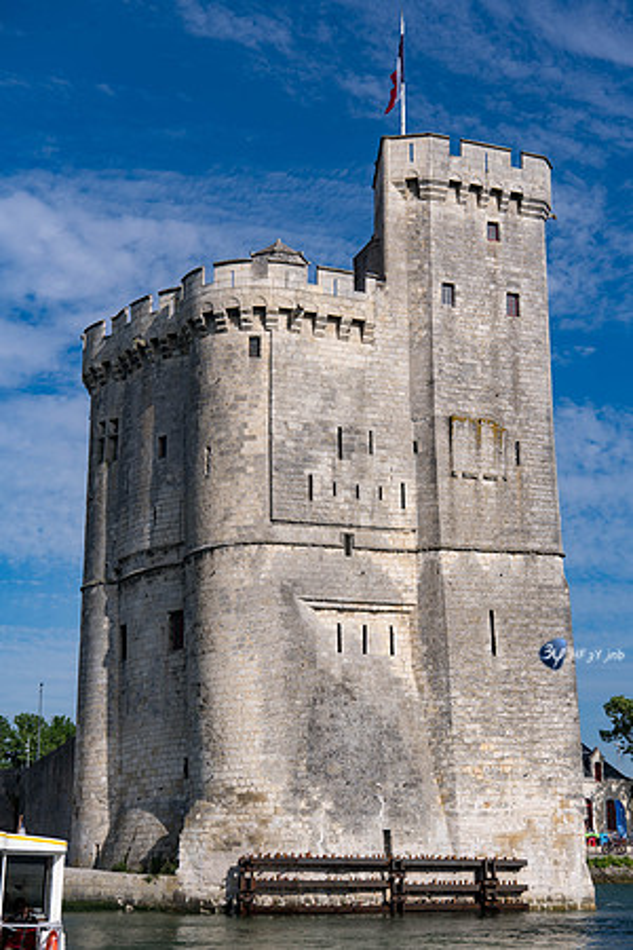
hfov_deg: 24.2
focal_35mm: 56
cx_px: 316
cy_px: 475
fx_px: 1477
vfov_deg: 35.6
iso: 64
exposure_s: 1/640
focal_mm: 56
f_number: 8
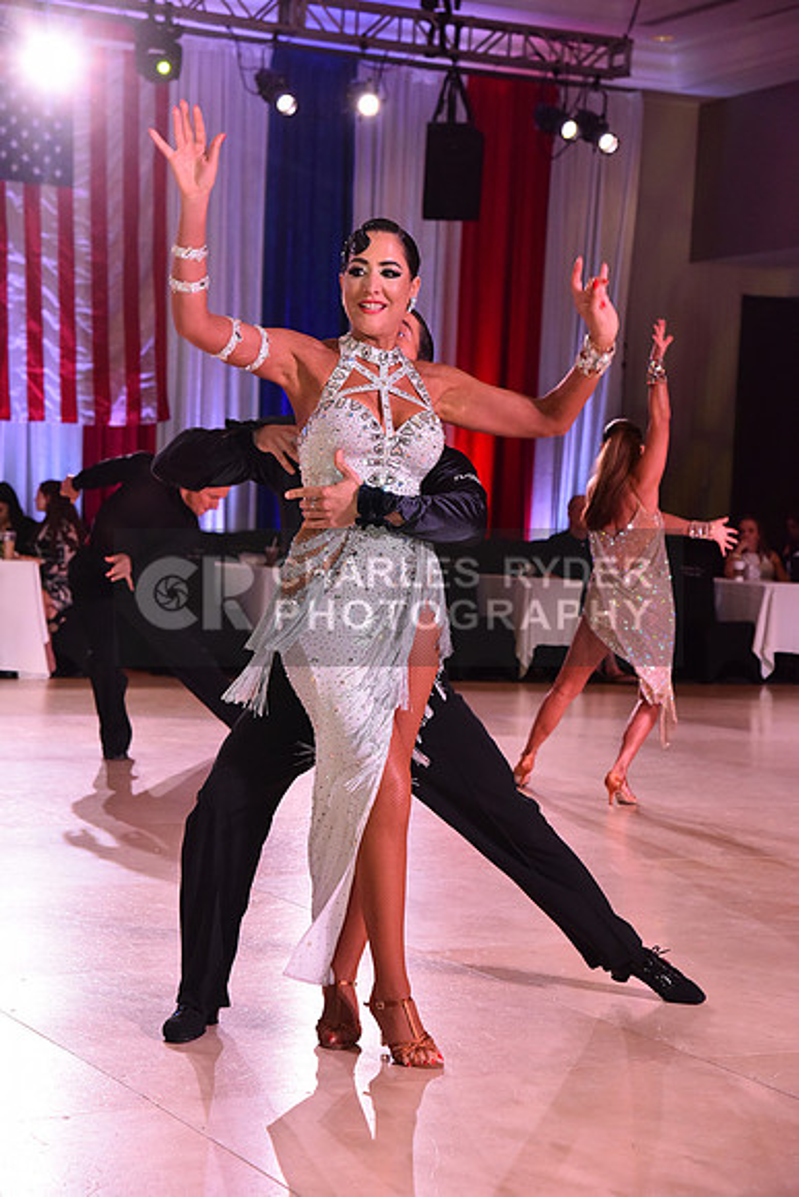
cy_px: 598
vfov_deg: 27.0
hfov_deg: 18.2
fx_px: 2495
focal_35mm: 75
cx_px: 400
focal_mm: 75
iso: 2500
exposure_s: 1/320
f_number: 6.3
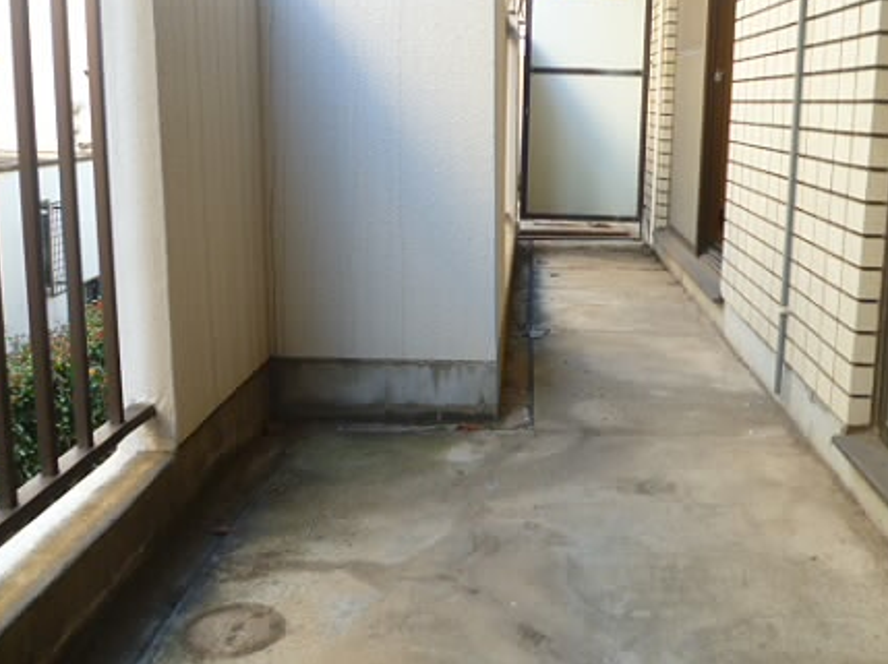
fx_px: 897
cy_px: 240
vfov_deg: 40.3
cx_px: 526
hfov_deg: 52.4
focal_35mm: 35
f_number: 2.8
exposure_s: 1/30
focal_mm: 4.5
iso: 100
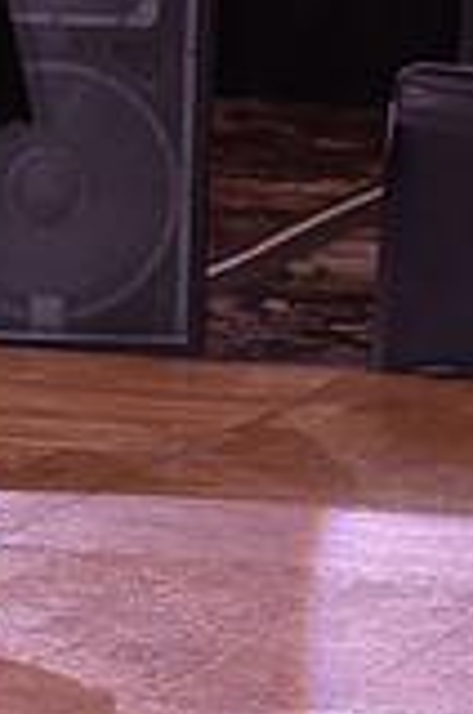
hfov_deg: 2.4
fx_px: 11104
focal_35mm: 561
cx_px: -203
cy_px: -245
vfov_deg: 3.7
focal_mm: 155
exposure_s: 1/250
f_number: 6.3
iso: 2000
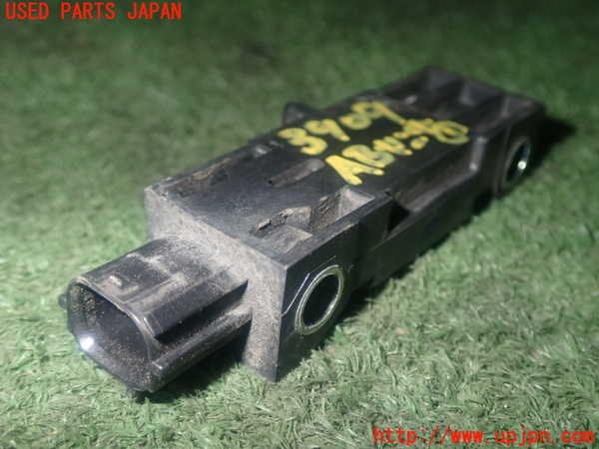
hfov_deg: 42.9
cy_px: 224
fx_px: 761
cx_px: 300
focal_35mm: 44
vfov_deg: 32.9
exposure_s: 1/40
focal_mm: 7.84
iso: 320
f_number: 9
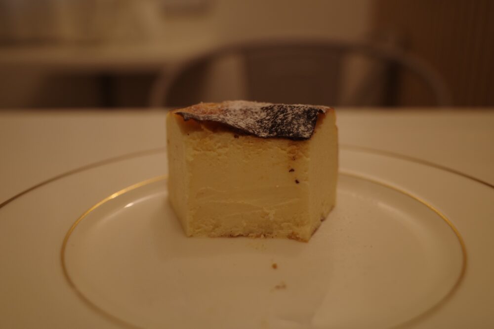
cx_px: 247
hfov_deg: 65.5
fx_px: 384
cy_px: 164
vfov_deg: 46.4
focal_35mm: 28
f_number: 2.8
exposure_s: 1/50
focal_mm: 18.3
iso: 100
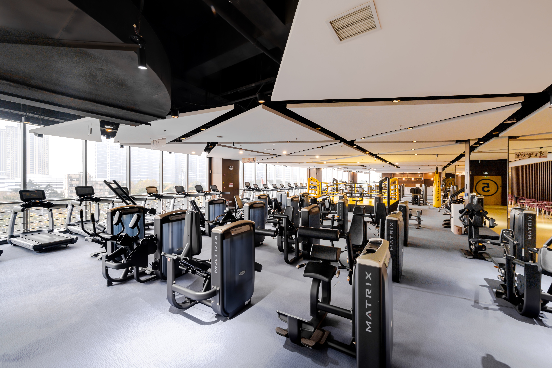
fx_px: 215
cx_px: 276
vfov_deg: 81.2
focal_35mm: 14
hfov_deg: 104.3
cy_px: 184
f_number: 9
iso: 100
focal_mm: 14
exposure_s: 1/4
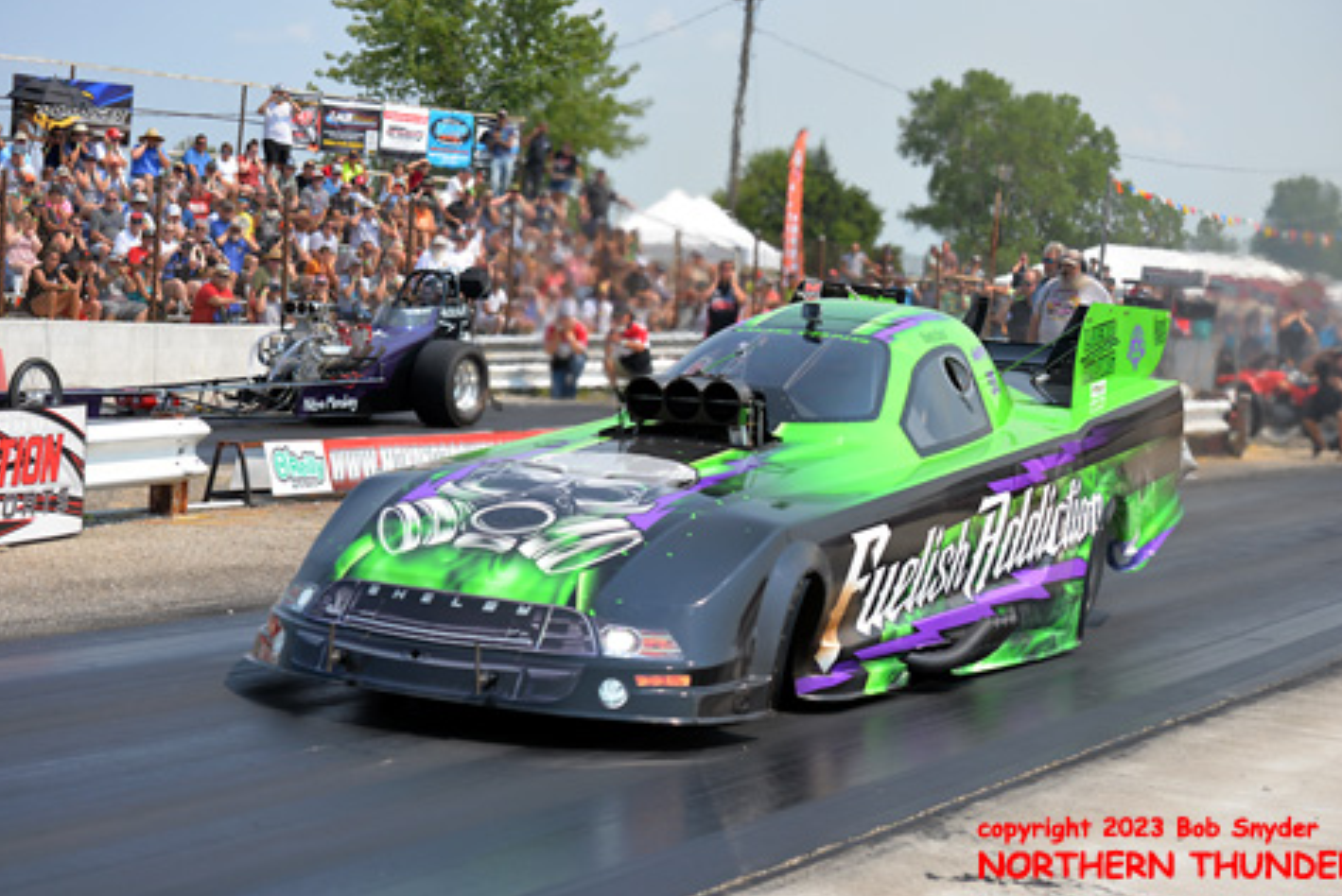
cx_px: 695
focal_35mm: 74
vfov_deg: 18.4
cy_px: 465
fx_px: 2760
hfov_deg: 27.3
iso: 400
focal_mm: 70
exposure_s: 1/1600
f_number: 6.3
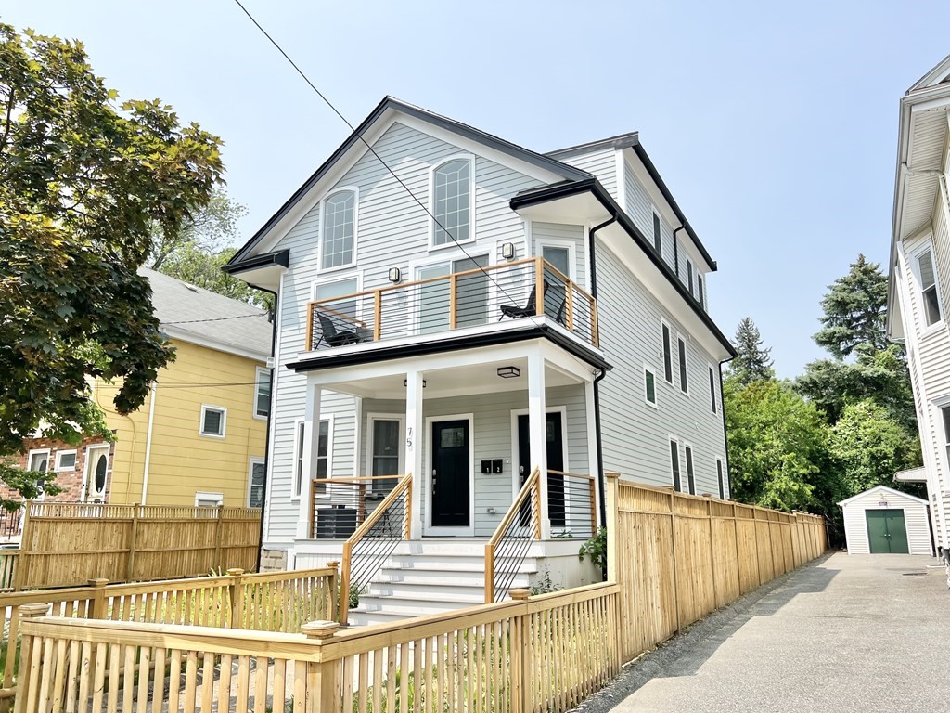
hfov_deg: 67.3
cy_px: 356
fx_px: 714
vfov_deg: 53.1
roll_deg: -0.6
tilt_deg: +12.5
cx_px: 475
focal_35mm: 26
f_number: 1.5
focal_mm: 5.7
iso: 50
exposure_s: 1/4630
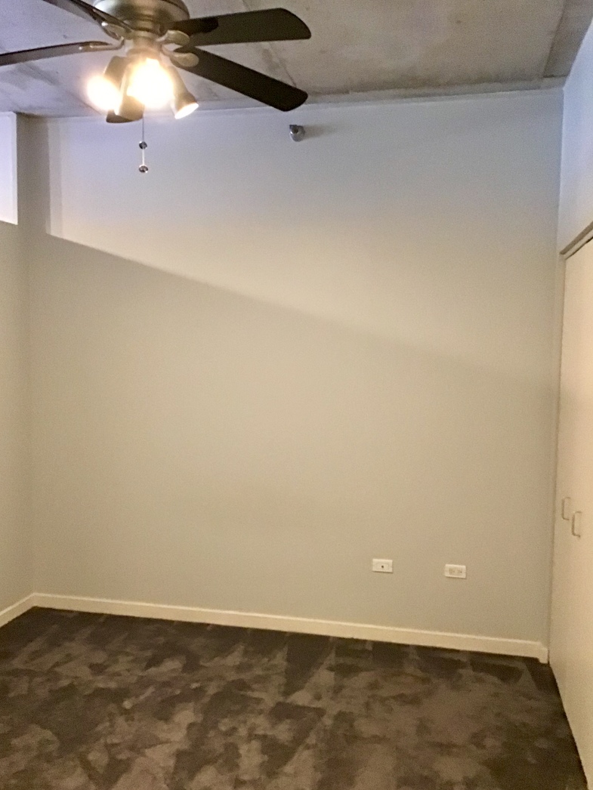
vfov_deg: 56.8
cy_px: 406
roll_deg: +0.1
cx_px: 288
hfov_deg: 44.2
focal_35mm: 32
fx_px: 731
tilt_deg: -5.0
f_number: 2.4
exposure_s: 1/15
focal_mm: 3.3
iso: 250
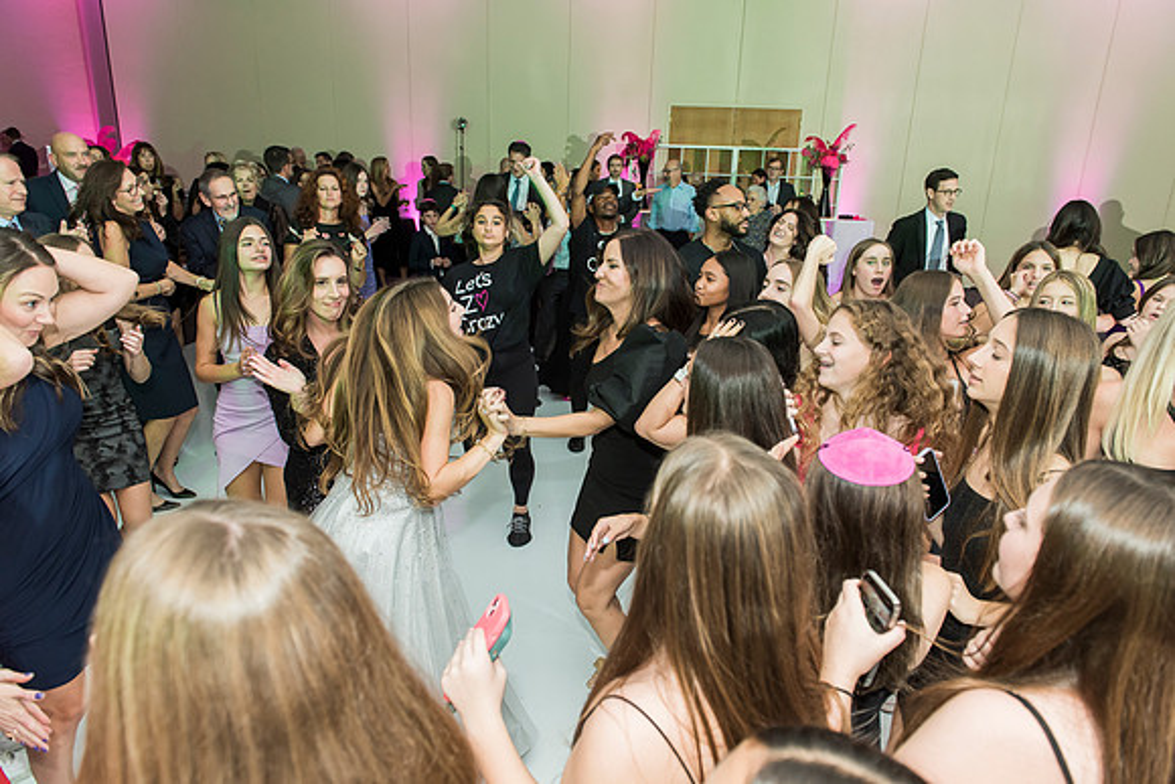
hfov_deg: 73.7
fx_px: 783
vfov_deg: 53.2
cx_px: 588
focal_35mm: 24
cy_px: 392
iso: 1250
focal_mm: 24
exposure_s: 1/100
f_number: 4
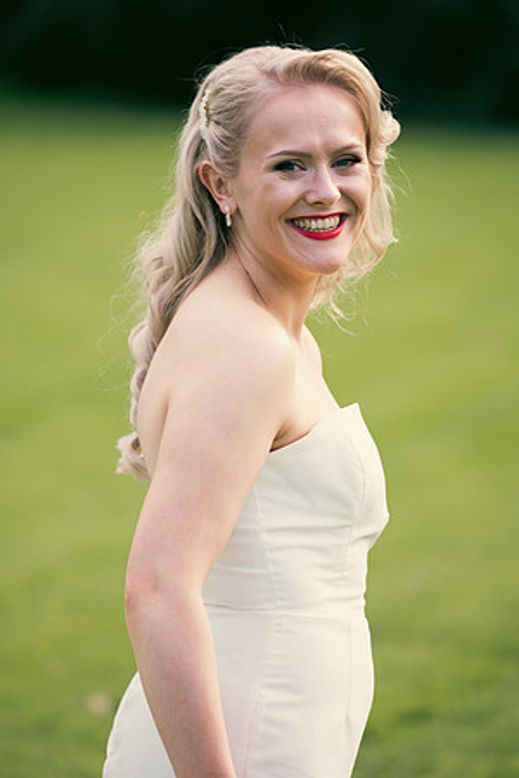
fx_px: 4325
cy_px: 389
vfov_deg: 10.3
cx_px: 260
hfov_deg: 6.9
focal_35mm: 200
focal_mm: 200
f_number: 3.5
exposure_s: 1/320
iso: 125
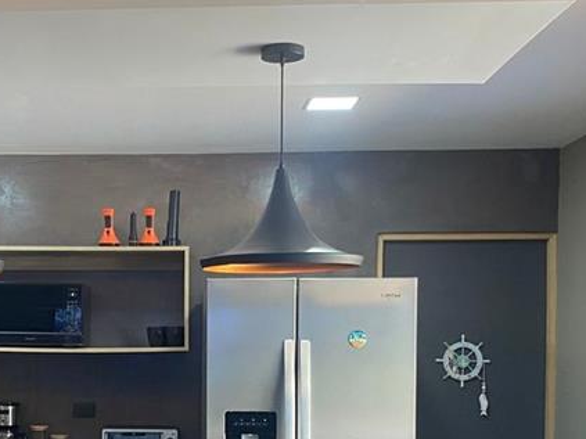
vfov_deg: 22.7
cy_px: 397
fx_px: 1066
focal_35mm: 63
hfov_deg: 30.2
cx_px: 137
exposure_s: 1/60
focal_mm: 4.25
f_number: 1.8
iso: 80
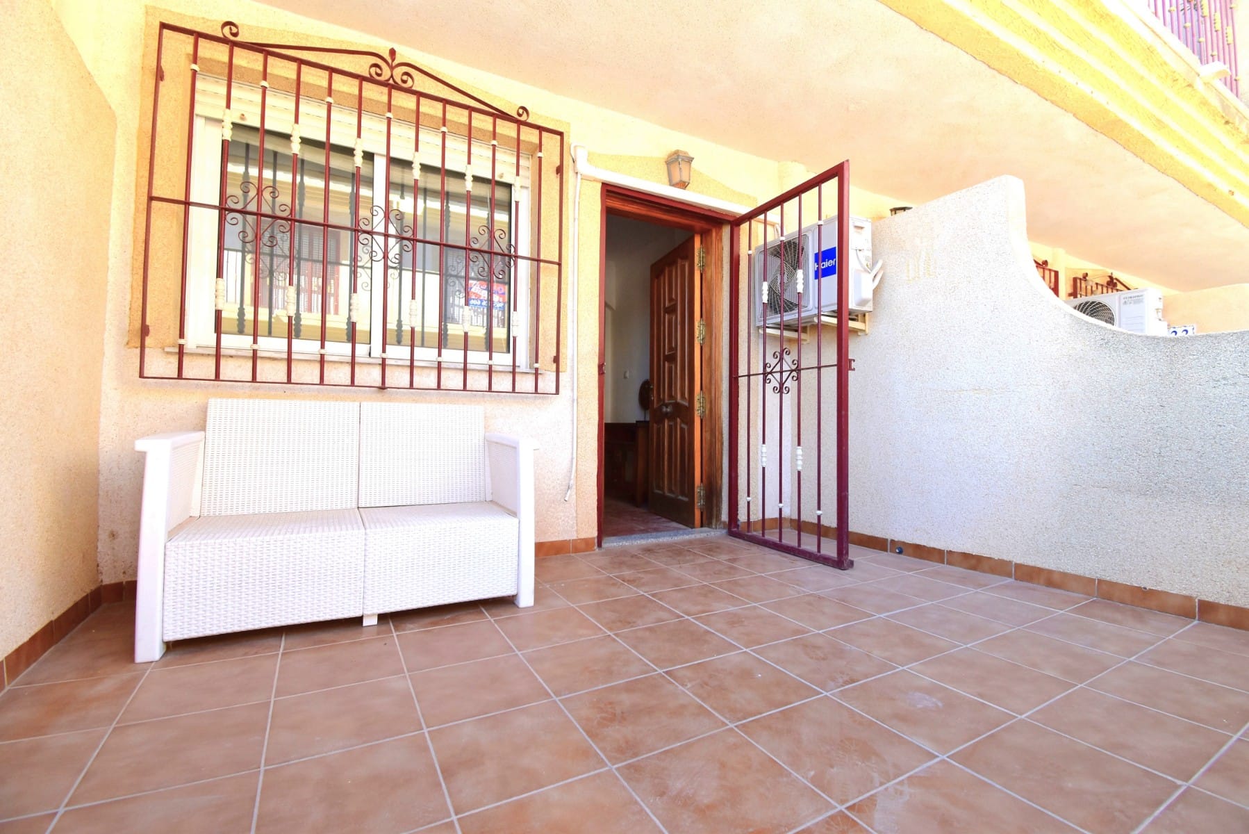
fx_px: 521
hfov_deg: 100.4
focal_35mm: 15
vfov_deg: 77.4
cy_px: 417
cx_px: 624
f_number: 9
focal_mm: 10
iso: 400
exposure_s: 1/125
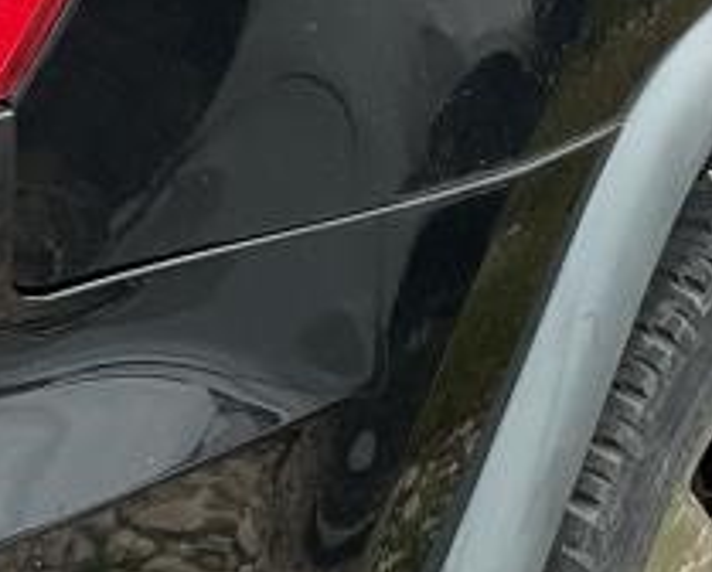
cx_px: -146
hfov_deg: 10.9
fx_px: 3652
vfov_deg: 8.8
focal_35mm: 173
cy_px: -174
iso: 16
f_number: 1.8
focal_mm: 3
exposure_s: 1/666
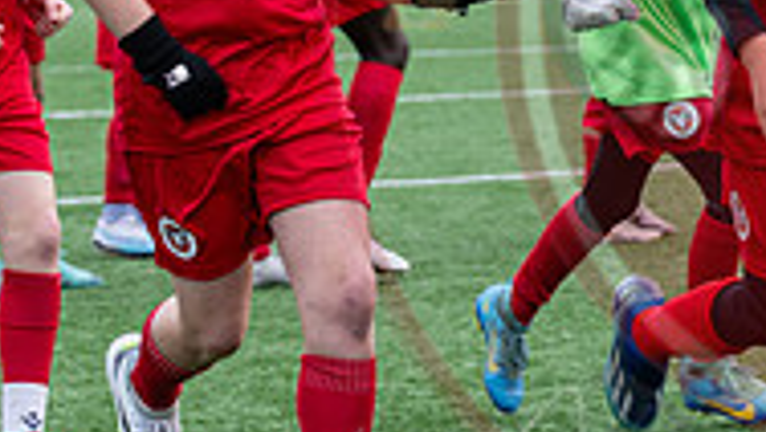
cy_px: 100
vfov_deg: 4.4
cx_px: 891
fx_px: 5650
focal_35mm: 278
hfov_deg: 7.7
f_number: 5
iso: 250
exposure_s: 1/250
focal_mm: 70
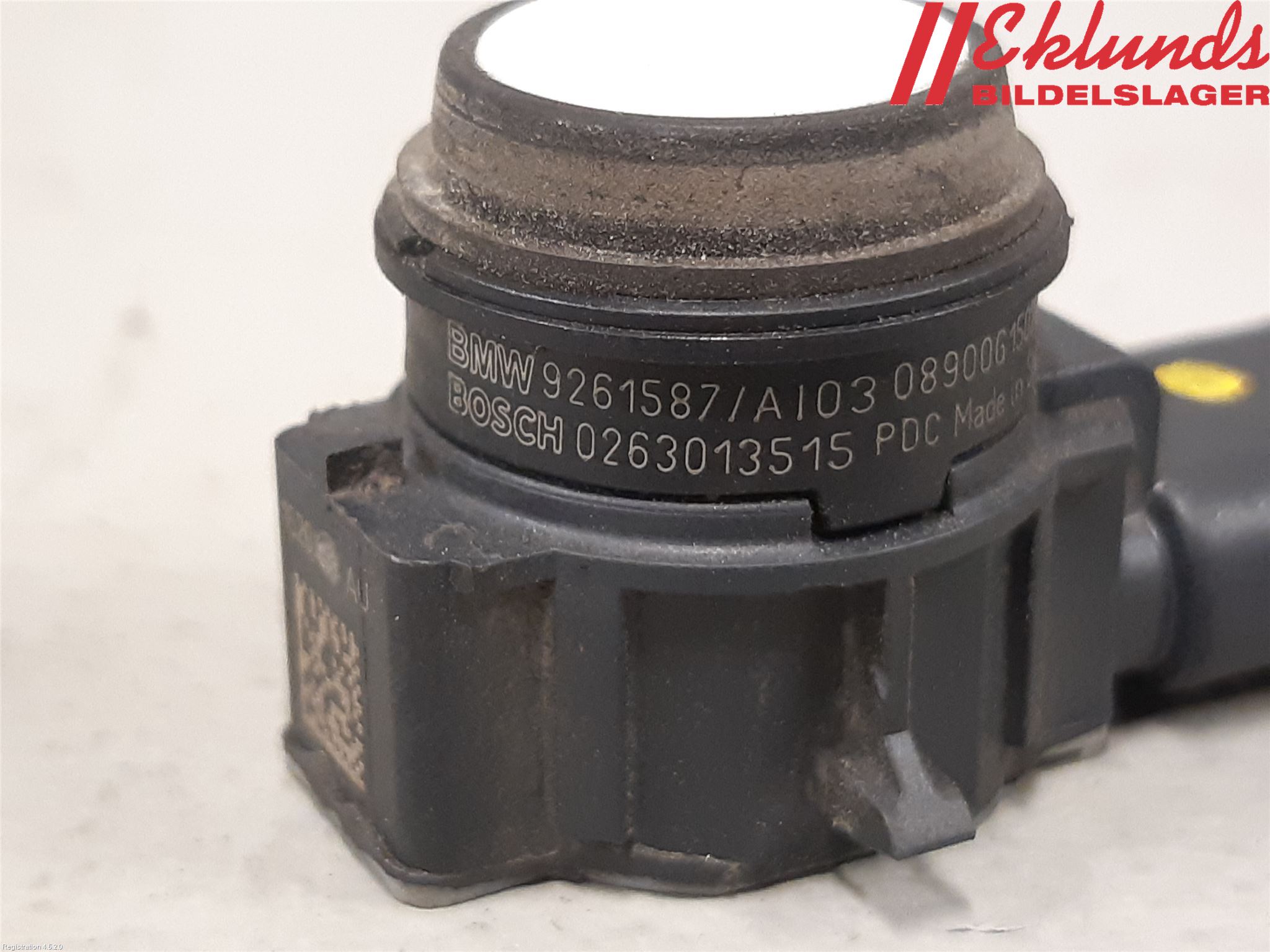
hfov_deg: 67.3
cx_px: 635
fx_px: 954
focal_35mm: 26
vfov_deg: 53.1
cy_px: 476
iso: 200
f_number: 1.7
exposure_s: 1/33
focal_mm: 3.93
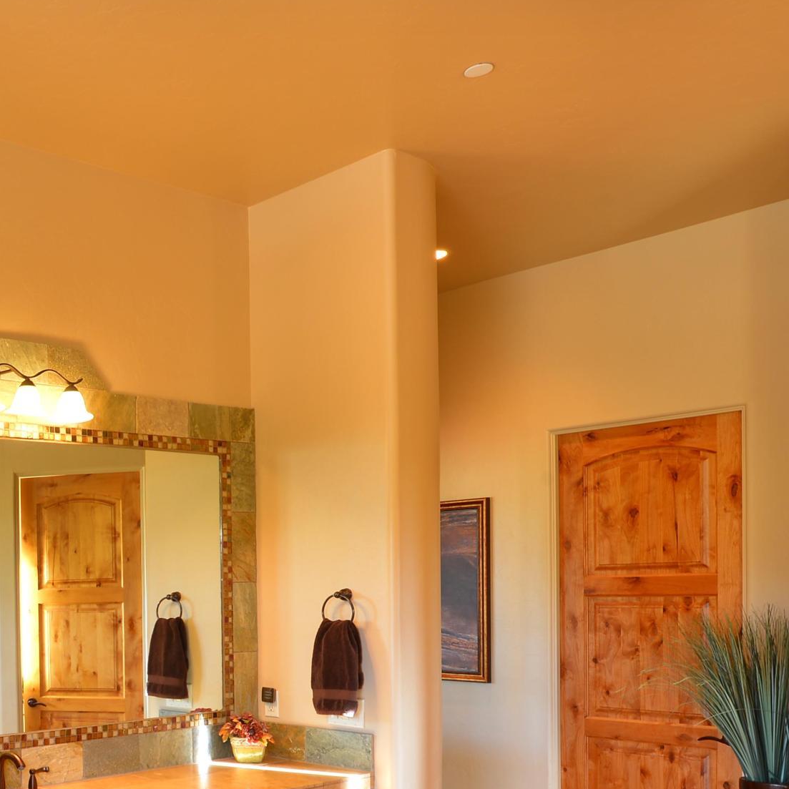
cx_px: -118
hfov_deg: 36.5
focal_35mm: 37
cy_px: 617
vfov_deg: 43.1
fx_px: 954
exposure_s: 1/1.6
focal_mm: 16
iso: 100
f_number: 11
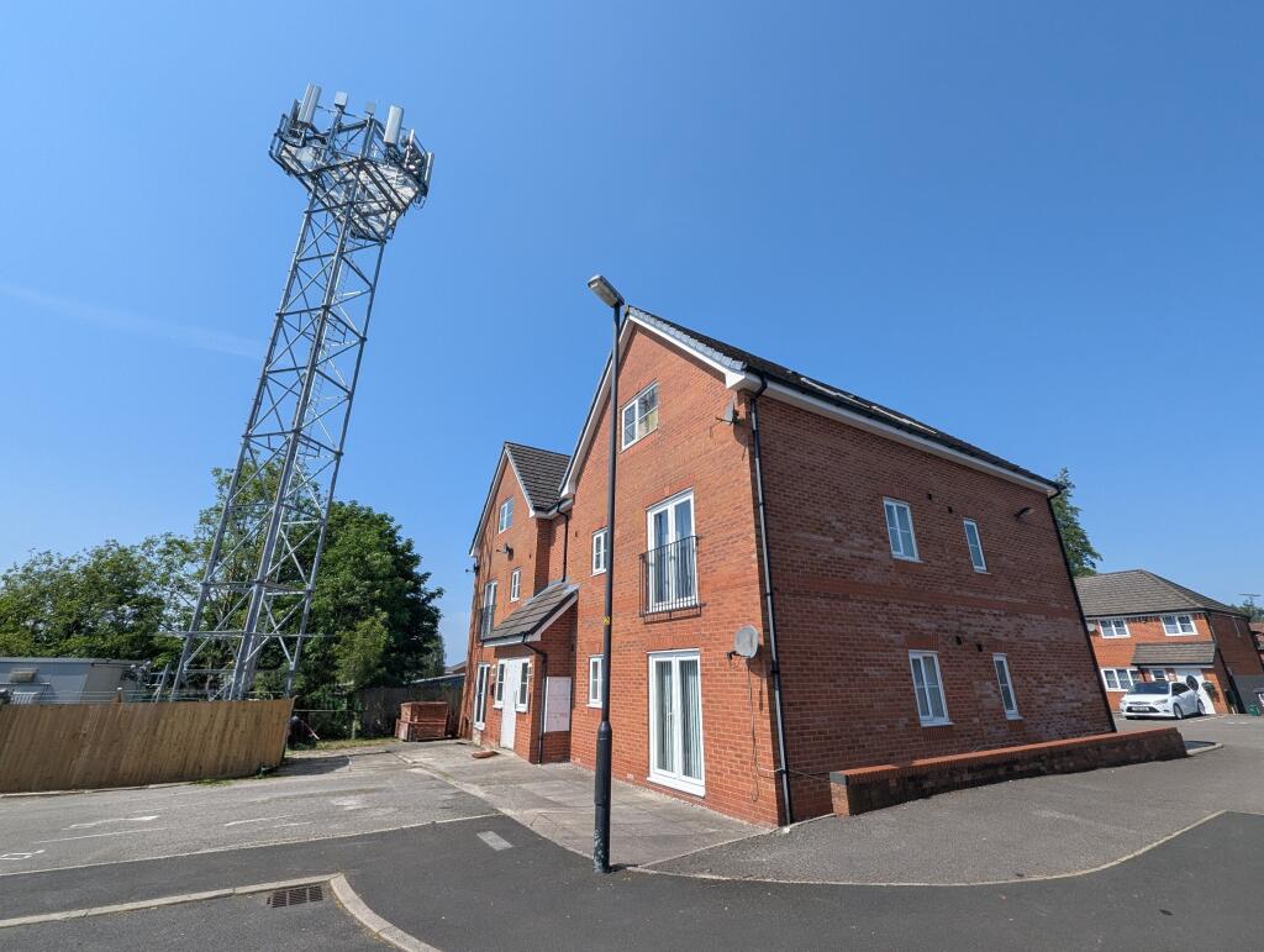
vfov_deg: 90.1
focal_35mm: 13
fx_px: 475
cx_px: 632
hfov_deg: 106.1
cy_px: 476
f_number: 2.2
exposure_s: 1/1381
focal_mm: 1.95
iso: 42
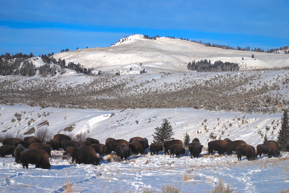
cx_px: 144
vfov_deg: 13.1
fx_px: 844
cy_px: 96
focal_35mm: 105
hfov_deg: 19.4
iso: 100
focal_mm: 70
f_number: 4
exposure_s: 1/2500
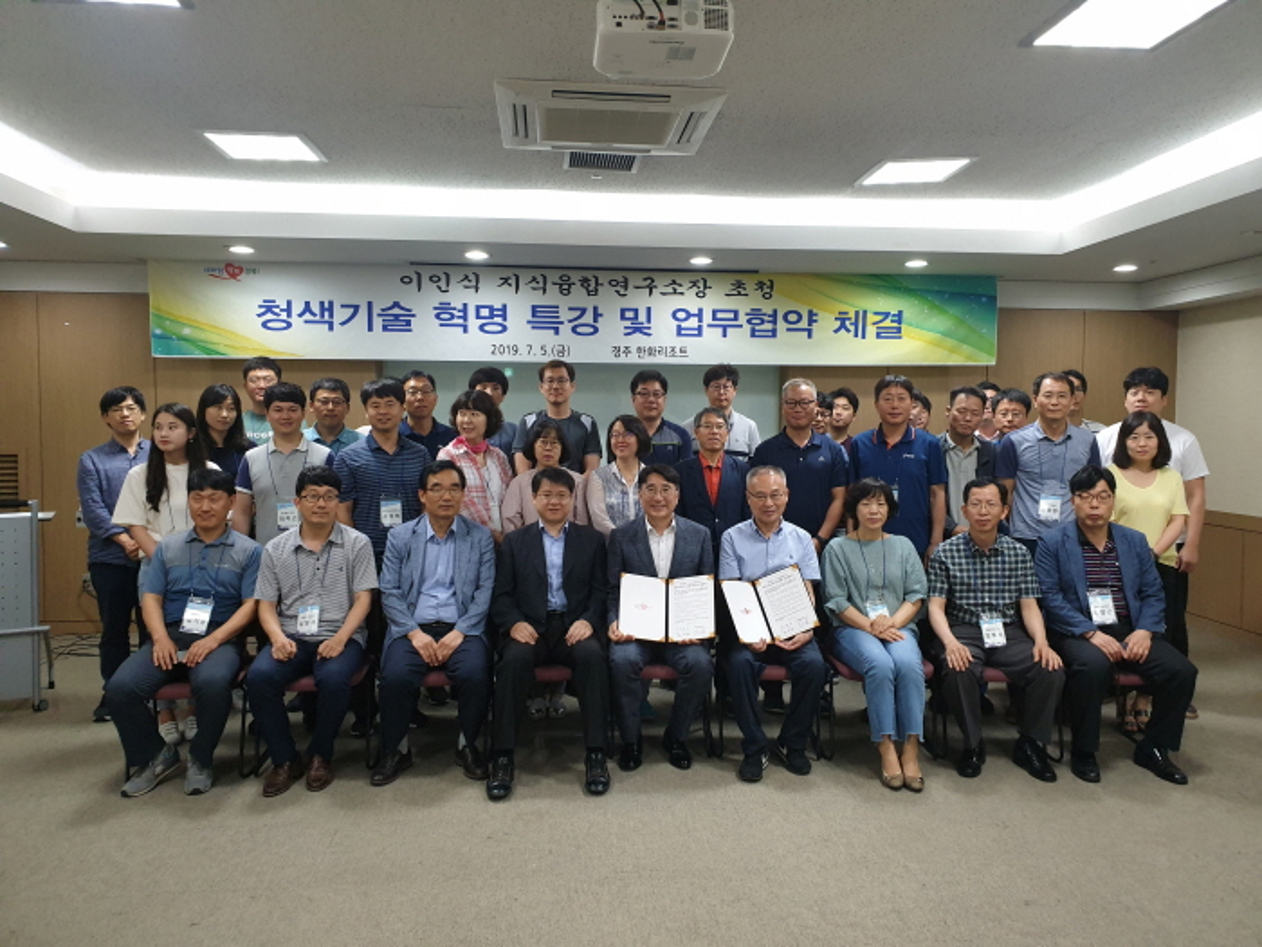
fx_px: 948
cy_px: 474
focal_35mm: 26
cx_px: 631
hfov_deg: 67.3
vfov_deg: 53.1
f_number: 2.4
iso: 250
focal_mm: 4.3
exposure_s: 1/60
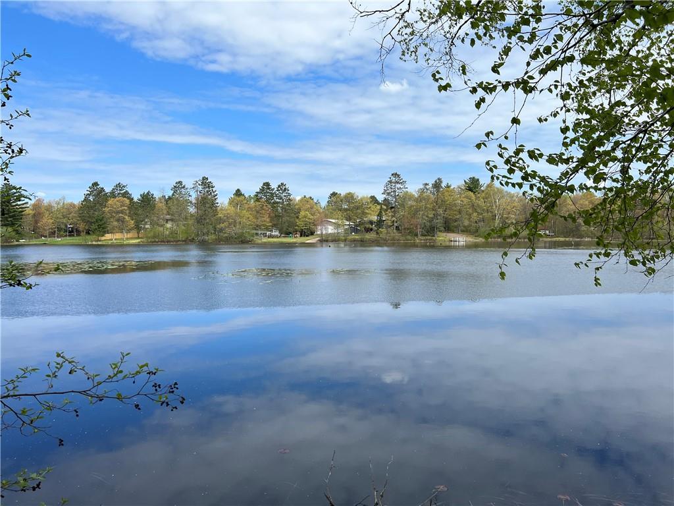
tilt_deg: -0.5
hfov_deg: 67.3
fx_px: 506
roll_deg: +0.3
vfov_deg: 53.1
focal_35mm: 26
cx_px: 337
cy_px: 253
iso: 50
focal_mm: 5.7
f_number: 1.5
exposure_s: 1/4831
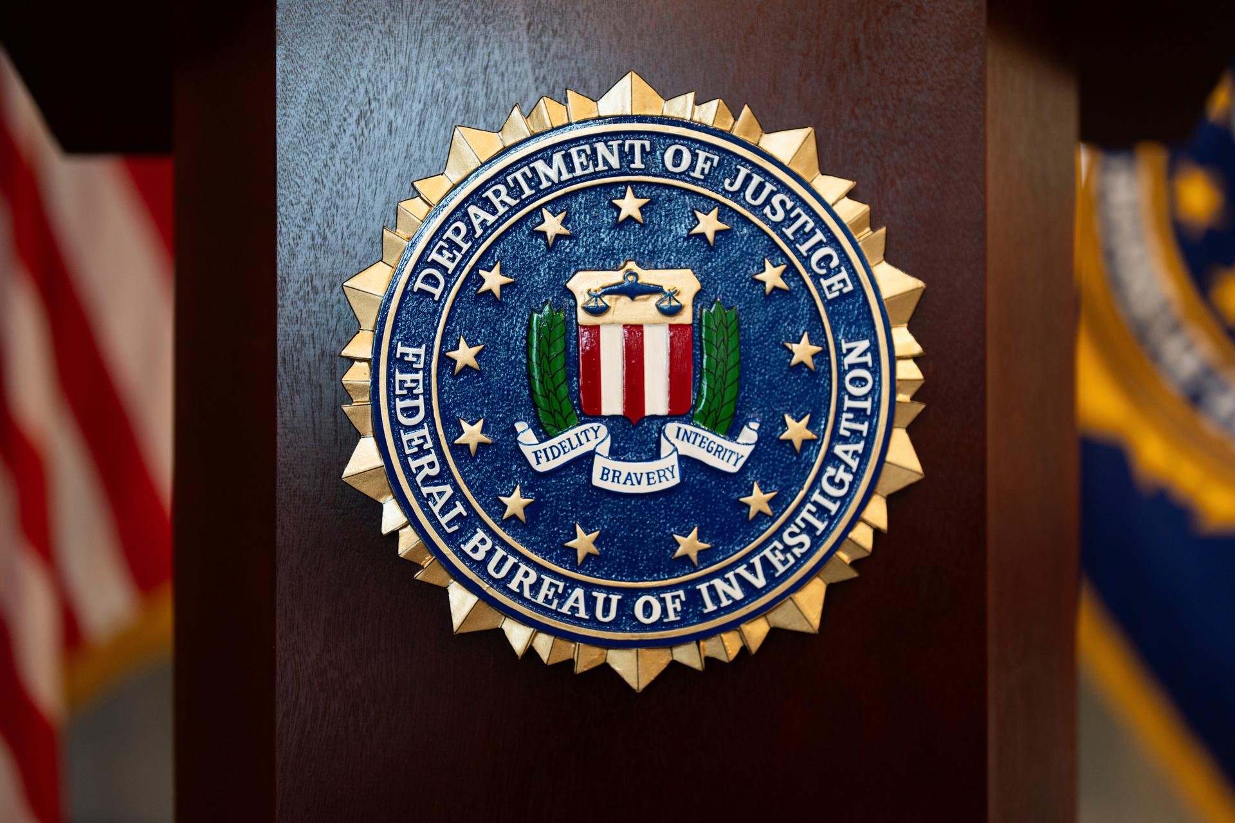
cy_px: 412
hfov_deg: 39.6
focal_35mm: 50
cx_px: 618
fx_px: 1715
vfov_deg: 27.0
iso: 500
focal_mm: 50
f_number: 1.2
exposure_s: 1/160
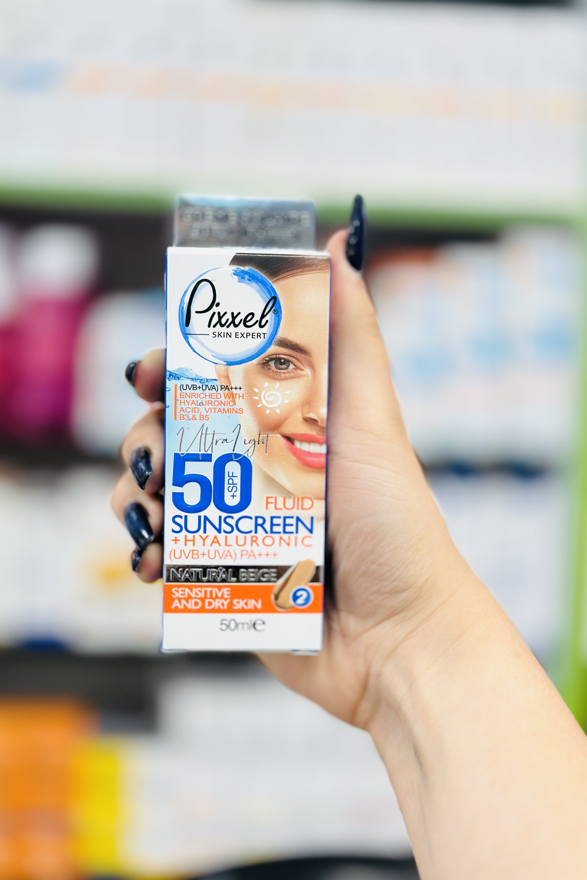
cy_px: 440
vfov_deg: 39.6
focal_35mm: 50
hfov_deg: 27.0
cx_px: 275
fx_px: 1223
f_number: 1.78
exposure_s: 1/100
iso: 80
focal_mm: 6.86
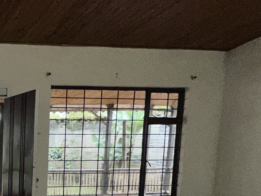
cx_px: -57
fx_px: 339
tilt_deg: -6.4
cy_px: 182
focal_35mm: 45
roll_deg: -0.3
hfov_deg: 33.6
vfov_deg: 30.6
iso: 100
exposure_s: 1/60
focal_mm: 2.22
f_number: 2.2
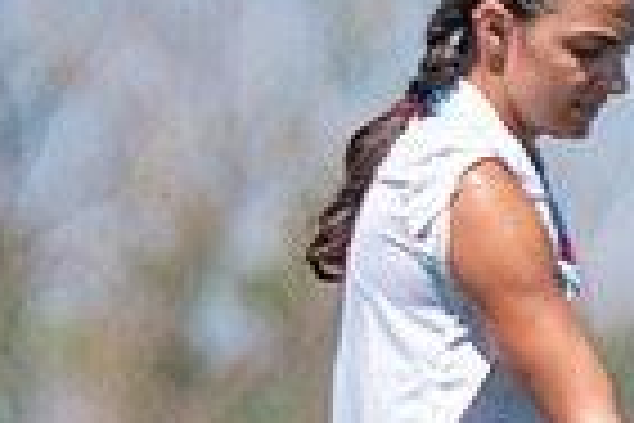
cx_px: 979
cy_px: 535
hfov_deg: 1.4
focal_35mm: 1454
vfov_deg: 0.9
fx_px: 25605
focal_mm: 200
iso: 200
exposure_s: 1/3200
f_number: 2.8
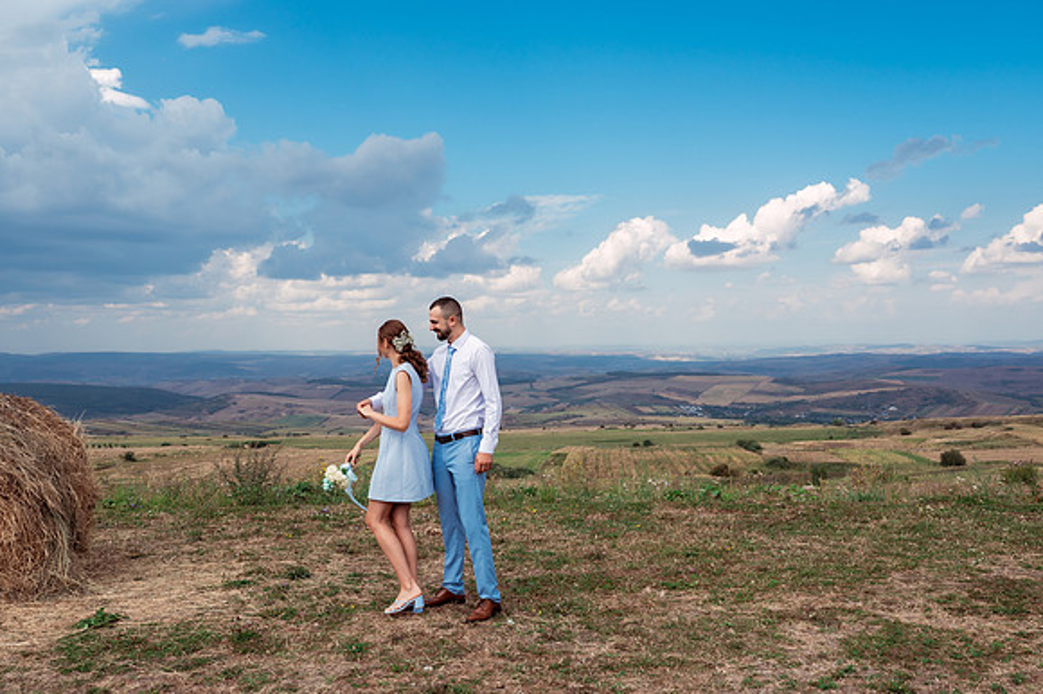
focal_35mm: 32
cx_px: 542
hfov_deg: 58.0
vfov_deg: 40.4
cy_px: 402
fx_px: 940
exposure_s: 1/640
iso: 250
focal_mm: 28
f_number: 5
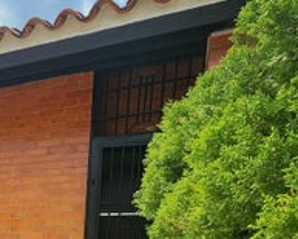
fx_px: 371
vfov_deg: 29.8
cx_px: -54
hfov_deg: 35.2
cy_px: 298
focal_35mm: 42
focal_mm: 2.2
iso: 50
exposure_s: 1/2180
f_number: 2.2
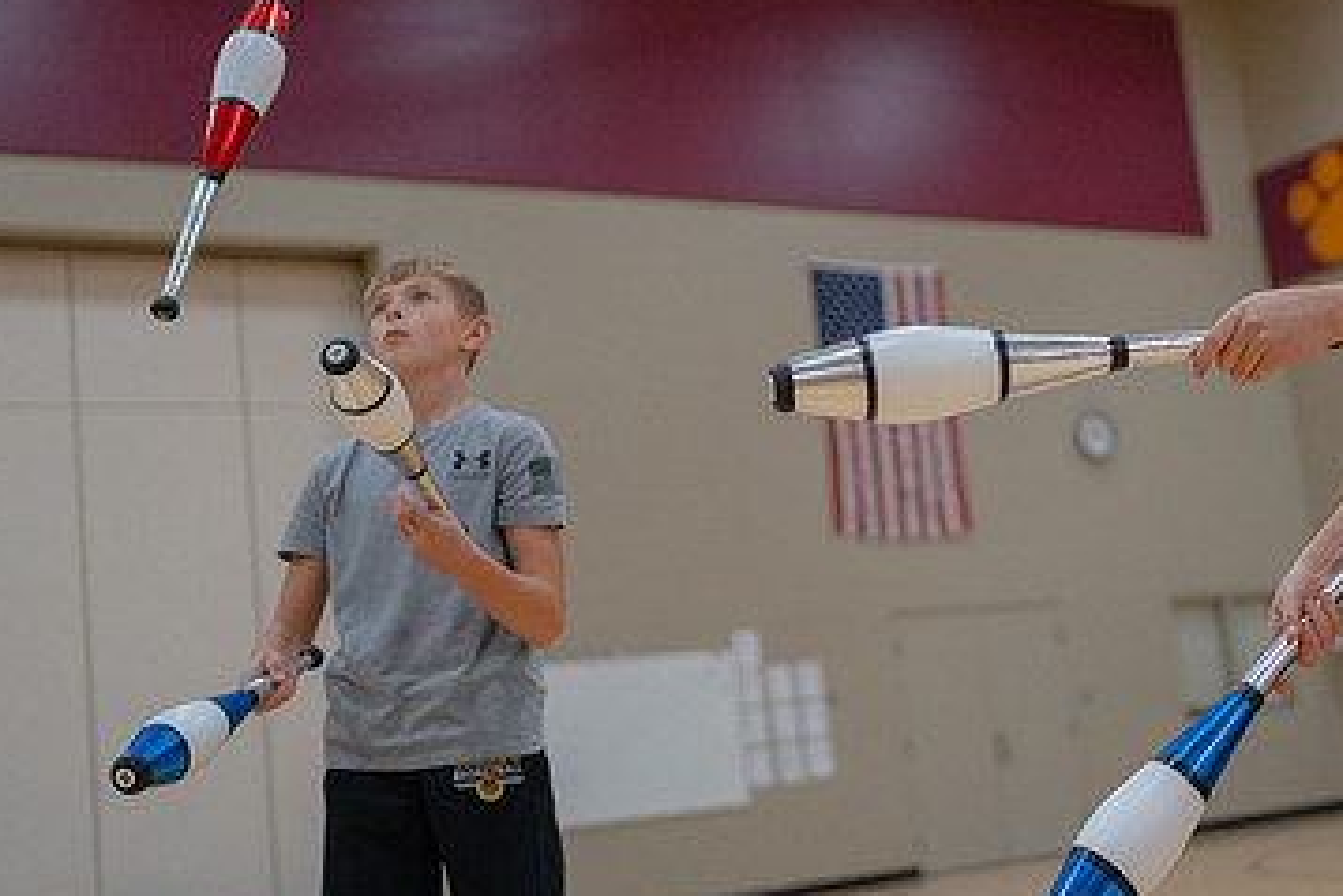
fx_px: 2164
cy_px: 297
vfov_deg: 23.3
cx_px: 979
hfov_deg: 33.9
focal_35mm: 58
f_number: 2
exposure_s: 1/1600
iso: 3200
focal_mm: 35
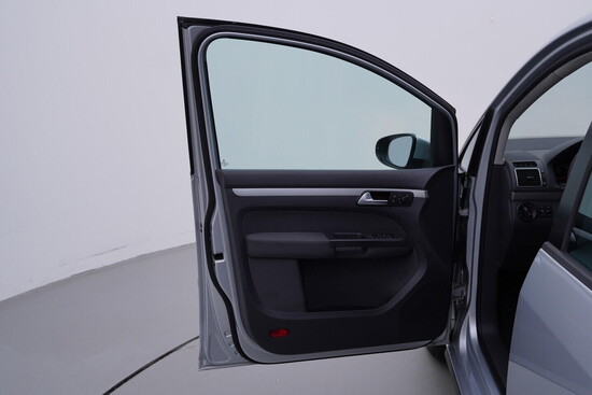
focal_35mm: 36
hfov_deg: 53.1
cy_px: 198
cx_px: 296
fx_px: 592
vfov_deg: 36.9
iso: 125
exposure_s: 1/100
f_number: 4.5
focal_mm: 24
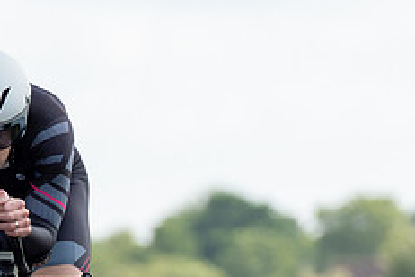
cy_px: 382
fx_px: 10974
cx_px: -7
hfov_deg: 2.2
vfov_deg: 1.4
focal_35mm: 952
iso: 125
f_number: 4
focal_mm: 197
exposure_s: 1/1000
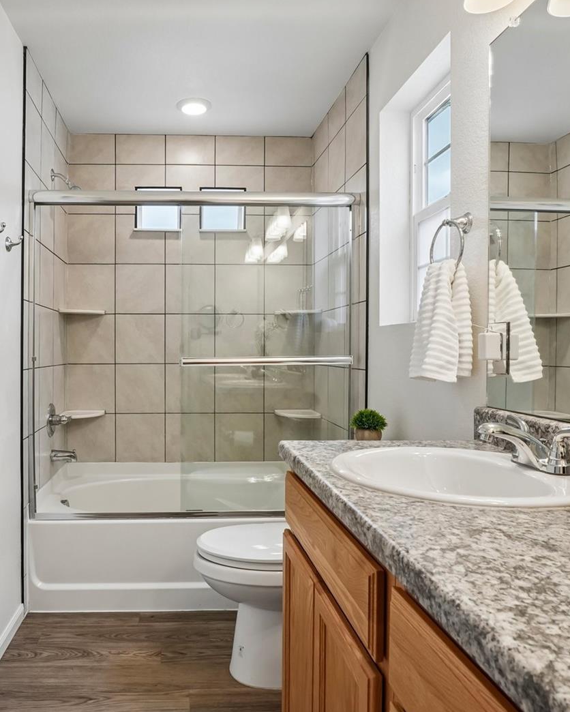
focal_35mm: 24
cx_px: 196
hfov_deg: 58.2
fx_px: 500
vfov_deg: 70.9
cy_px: 357
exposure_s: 1/30
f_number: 8
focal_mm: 11
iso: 200
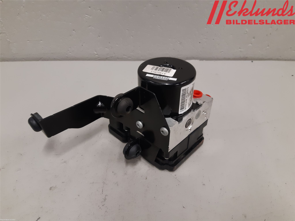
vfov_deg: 53.1
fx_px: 222
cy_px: 110
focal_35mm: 26
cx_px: 148
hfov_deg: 67.3
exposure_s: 1/50
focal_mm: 3.93
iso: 125
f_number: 1.7
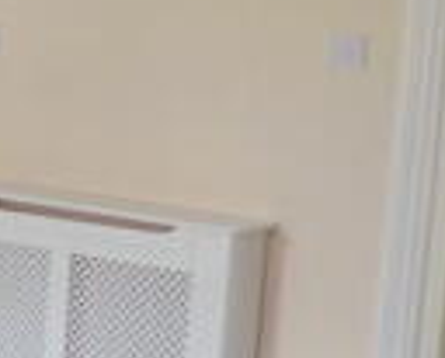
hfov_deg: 14.8
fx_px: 1465
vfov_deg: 13.9
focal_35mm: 111
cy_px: 231
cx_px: -388
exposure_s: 1/60
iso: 200
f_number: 2.8
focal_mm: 4.5
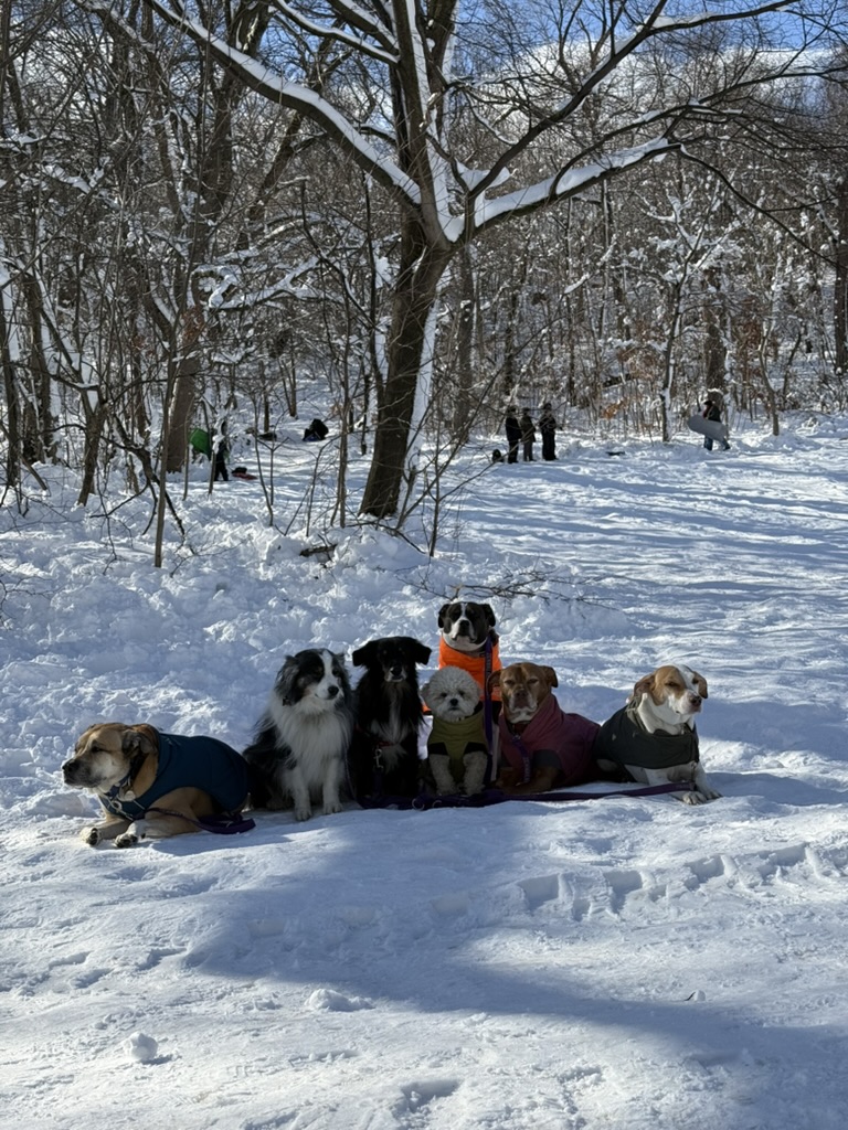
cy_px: 565
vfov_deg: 39.7
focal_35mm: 48
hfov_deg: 30.3
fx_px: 1568
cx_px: 424
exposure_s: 1/5587
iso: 80
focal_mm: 6.76
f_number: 1.78
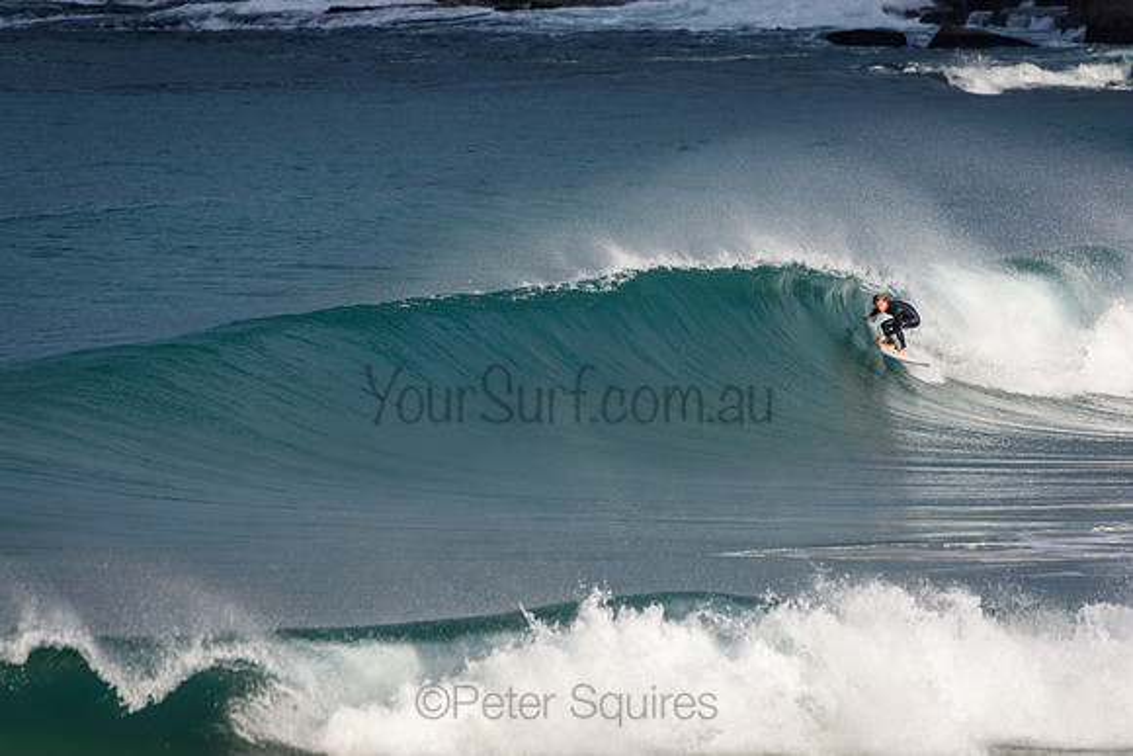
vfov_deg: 1.8
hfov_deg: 2.7
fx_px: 23609
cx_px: 566
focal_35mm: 750
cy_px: 378
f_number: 5.6
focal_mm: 500
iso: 320
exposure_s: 1/2000
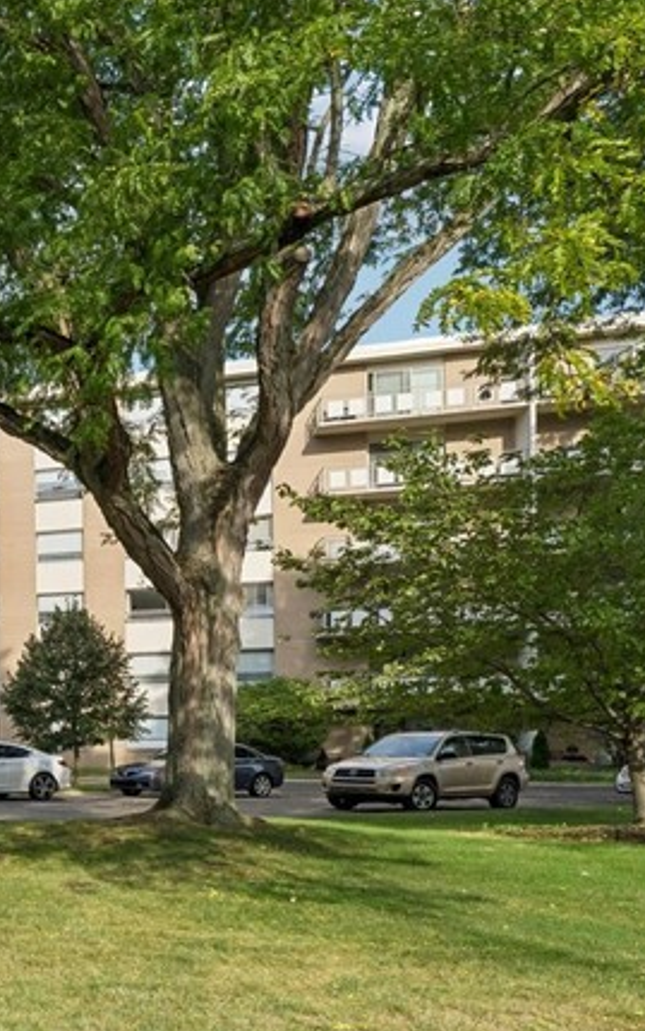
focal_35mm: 36
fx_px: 1012
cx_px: -362
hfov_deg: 25.2
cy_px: 500
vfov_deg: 54.0
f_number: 8
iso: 200
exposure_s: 1/400
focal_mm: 14
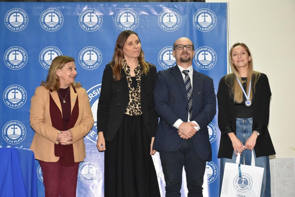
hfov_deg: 21.9
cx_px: 148
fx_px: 762
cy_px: 98
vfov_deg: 14.7
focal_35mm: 93
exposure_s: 1/60
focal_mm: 62
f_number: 8
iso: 1600
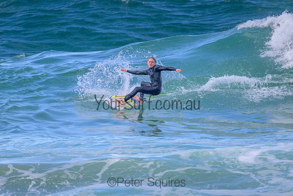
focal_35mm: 800
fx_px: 6512
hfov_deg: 2.6
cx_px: 146
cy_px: 98
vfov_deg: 1.7
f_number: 11
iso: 2200
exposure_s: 1/1600
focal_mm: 800
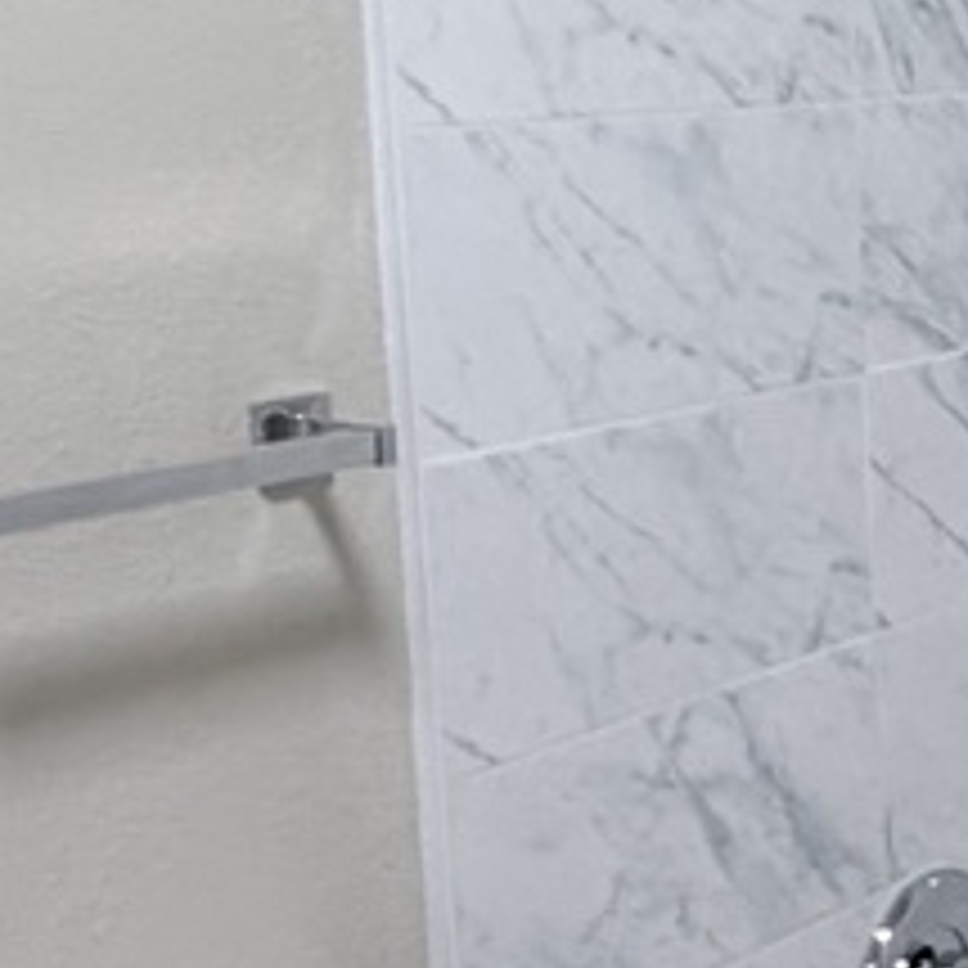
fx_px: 2626
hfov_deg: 17.4
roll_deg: +0.0
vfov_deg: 20.8
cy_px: 347
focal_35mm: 83
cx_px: 1684
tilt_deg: -7.5
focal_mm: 2.22
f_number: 2.2
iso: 320
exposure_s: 1/120
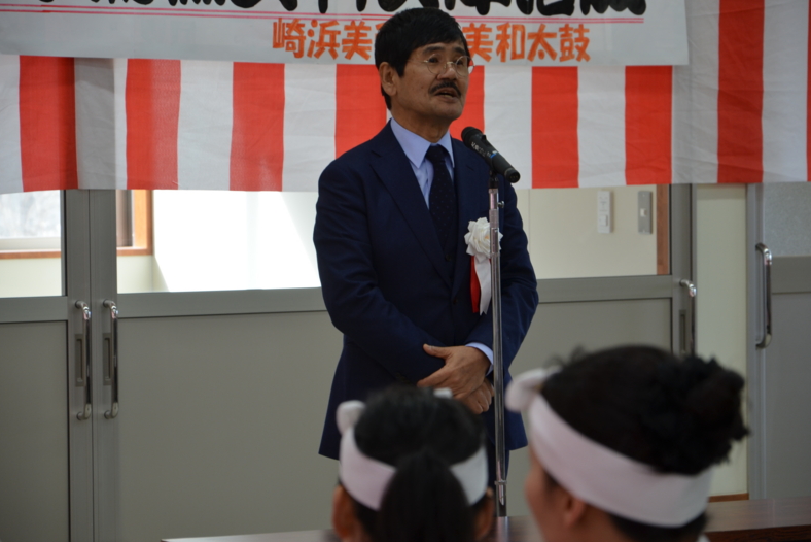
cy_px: 270
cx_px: 407
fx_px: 3594
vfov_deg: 8.6
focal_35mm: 160
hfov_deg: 12.9
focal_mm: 105
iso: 280
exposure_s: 1/60
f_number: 5.6
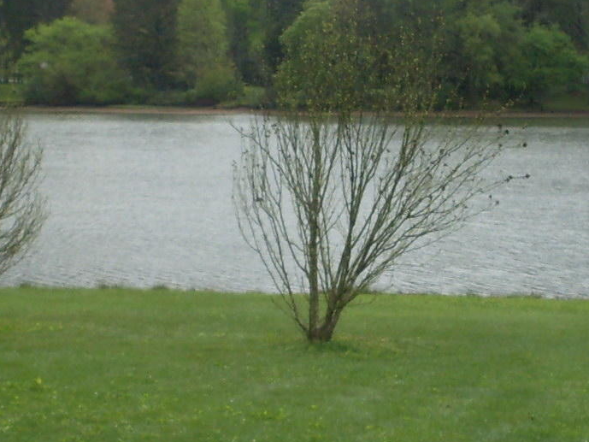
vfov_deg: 13.1
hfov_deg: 17.4
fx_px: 1923
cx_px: 336
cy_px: 227
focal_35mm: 113
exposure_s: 1/180
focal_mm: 6.3
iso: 80
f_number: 8.4
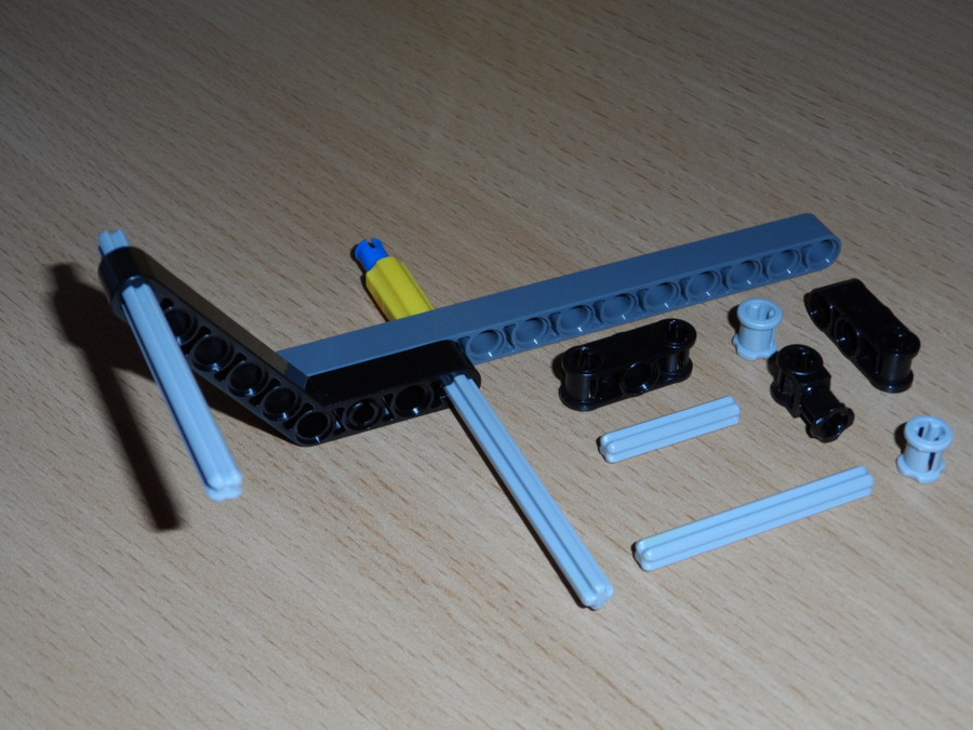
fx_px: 1743
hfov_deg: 31.2
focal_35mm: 62
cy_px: 365
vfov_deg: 23.7
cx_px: 486
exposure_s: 1/45
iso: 100
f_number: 4.2
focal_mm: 10.2
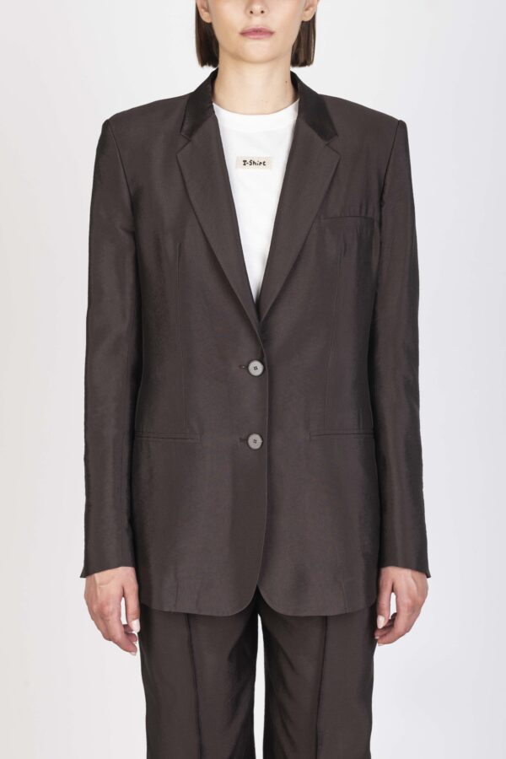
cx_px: 253
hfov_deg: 19.5
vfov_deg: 28.8
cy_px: 380
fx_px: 1476
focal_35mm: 70
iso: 100
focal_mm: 70
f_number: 10
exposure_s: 1/125
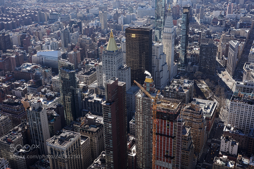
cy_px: 84
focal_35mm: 42
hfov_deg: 46.4
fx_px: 296
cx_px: 127
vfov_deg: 31.9
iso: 100
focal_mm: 28
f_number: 8
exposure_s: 1/200
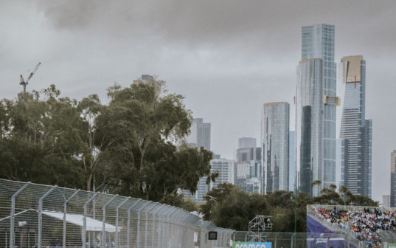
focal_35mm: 136
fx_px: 1468
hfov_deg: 15.3
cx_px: 155
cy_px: 237
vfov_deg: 9.6
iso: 2000
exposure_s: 1/4000
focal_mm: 70
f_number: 7.1
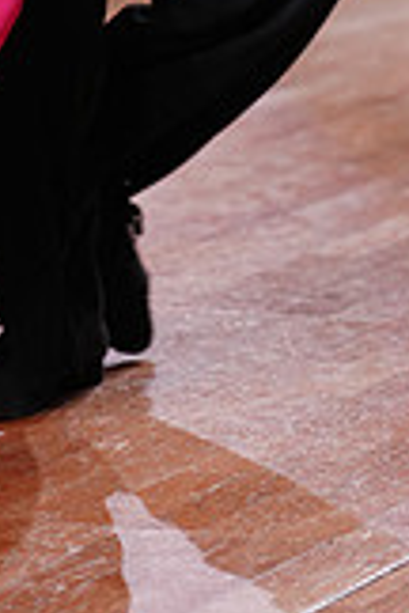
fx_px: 5981
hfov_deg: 3.9
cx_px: 9
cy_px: -443
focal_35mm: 351
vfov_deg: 5.8
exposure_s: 1/400
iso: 1000
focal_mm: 98
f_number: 2.8
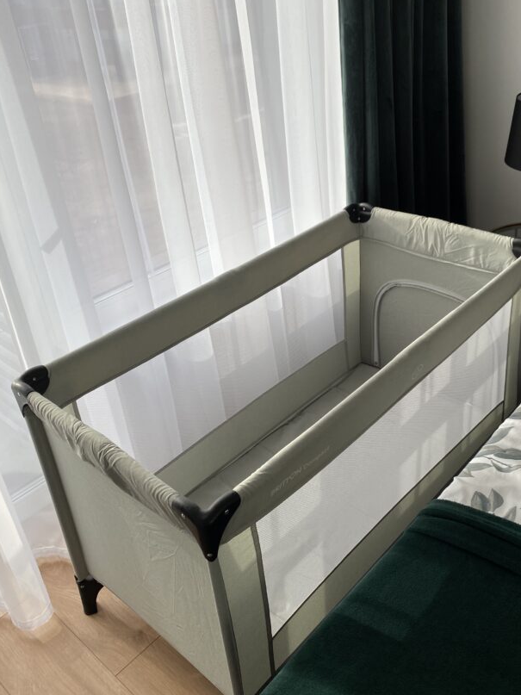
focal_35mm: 33
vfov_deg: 55.3
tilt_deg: -29.9
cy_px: 323
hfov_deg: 42.8
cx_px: 301
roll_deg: +5.5
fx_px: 662
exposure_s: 1/447
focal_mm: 4.25
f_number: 1.8
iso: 32
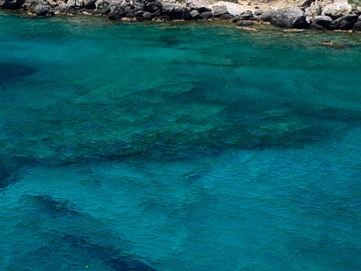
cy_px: -110
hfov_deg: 17.3
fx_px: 1043
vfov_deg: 14.0
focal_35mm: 100
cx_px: -213
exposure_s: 1/320
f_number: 9
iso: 100
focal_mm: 18
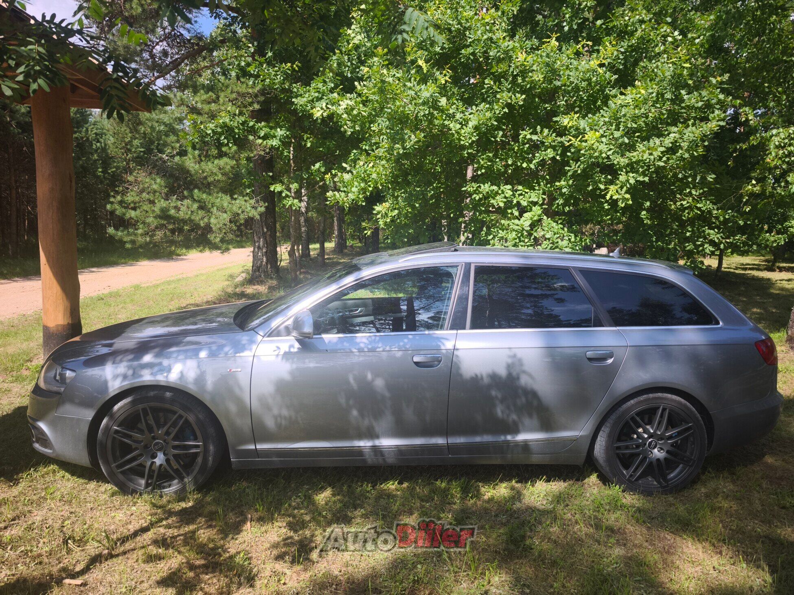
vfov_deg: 58.9
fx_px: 528
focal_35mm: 23
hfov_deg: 73.9
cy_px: 298
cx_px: 397
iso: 50
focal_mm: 6.57
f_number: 1.6
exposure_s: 1/951
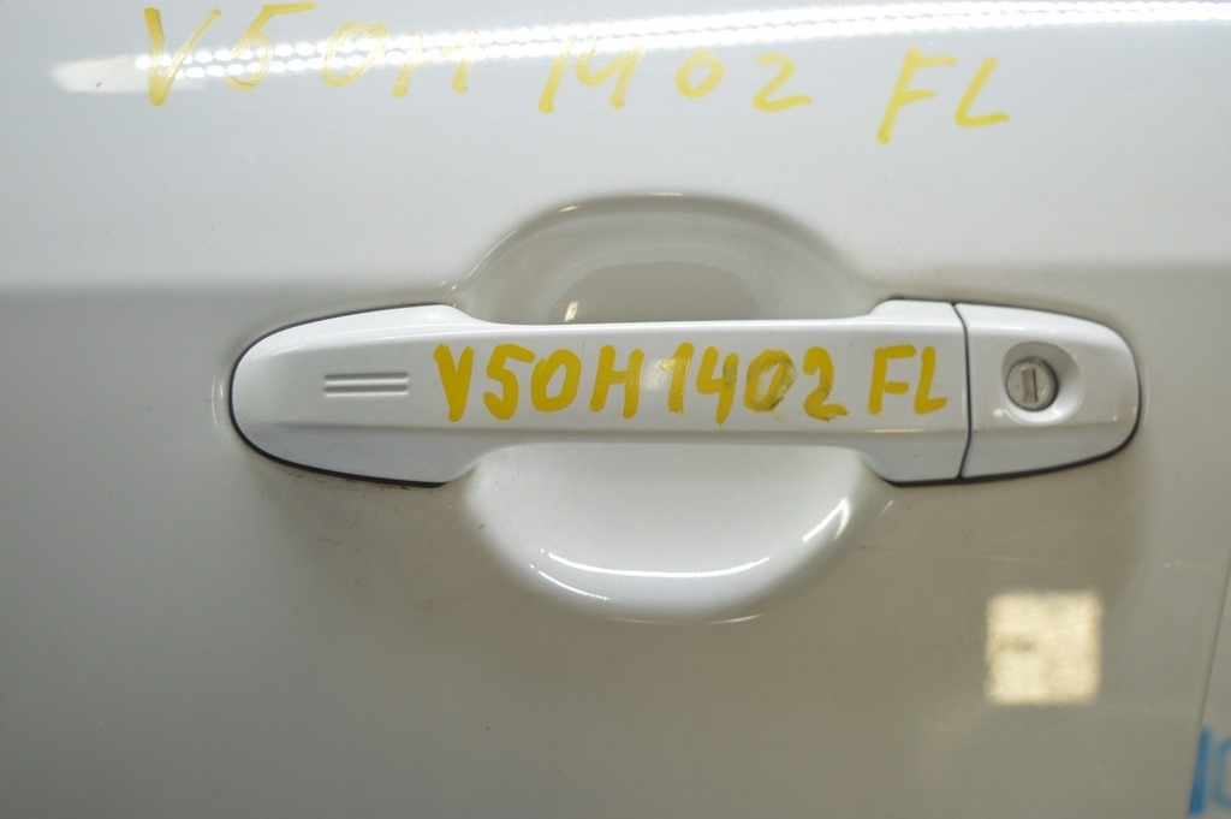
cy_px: 410
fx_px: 1589
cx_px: 616
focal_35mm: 46
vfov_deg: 28.9
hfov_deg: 42.4
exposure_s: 1/50
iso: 400
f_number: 4.2
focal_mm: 31
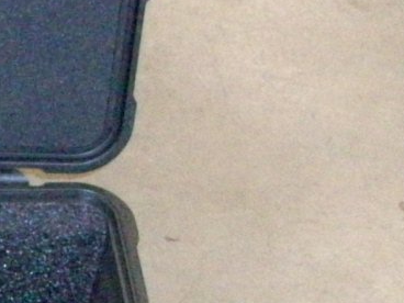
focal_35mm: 189
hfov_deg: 10.0
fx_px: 2206
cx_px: -265
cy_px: 217
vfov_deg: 7.9
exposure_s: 1/60
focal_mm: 5.7
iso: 320
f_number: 2.8
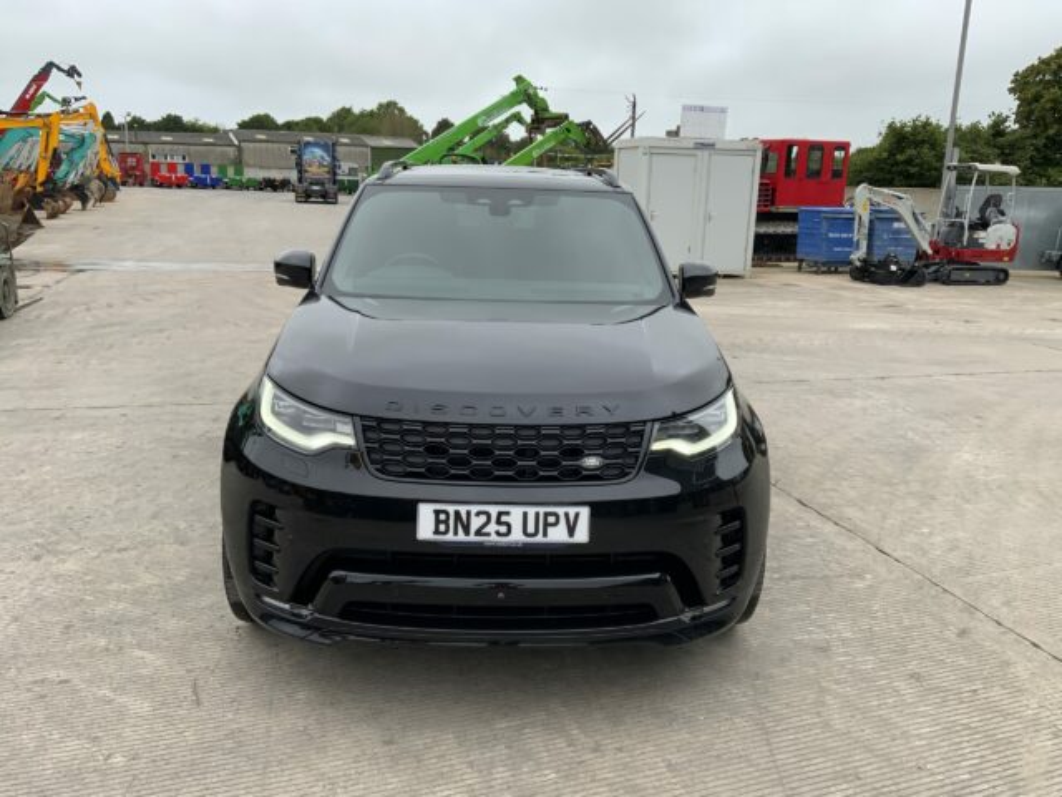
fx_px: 890
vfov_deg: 48.2
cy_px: 398
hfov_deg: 61.7
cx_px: 531
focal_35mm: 29
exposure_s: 1/912
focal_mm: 3
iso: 16
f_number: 1.8
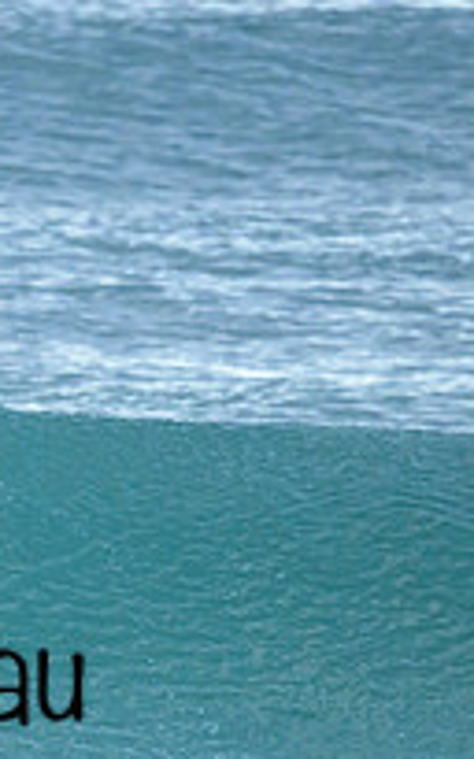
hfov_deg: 0.6
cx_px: -307
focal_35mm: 2304
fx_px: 47654
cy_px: 635
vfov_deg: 0.9
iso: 1800
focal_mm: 800
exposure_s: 1/2500
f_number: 6.3
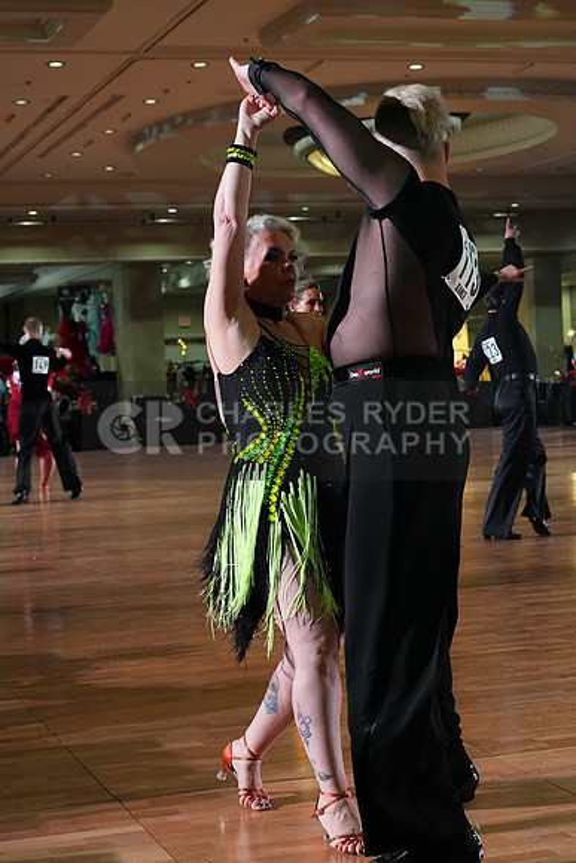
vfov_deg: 28.8
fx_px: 1679
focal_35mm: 70
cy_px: 432
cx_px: 288
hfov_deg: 19.5
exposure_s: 1/400
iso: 8000
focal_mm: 70
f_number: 7.1
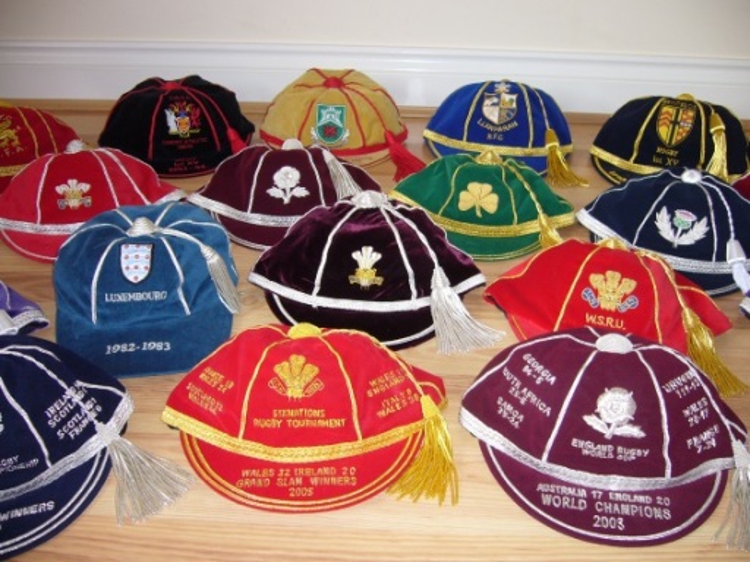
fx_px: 758
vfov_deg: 40.7
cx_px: 375
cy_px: 281
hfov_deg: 52.6
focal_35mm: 35
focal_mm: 5.8
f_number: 2.8
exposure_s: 1/60
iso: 100
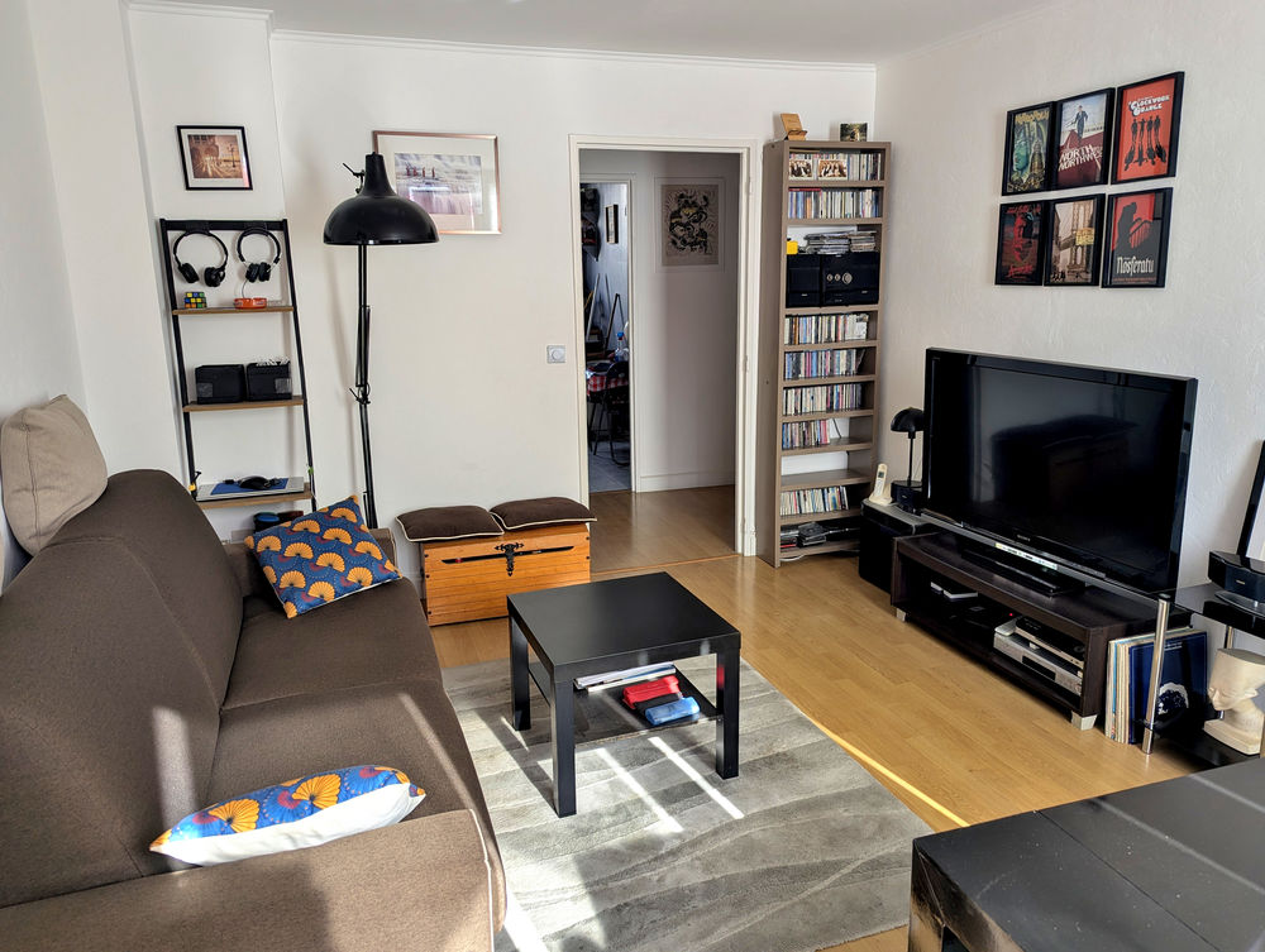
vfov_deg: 56.9
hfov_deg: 71.5
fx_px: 878
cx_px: 632
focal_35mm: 24
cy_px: 476
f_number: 1.85
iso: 43
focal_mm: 6.81
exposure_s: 1/111
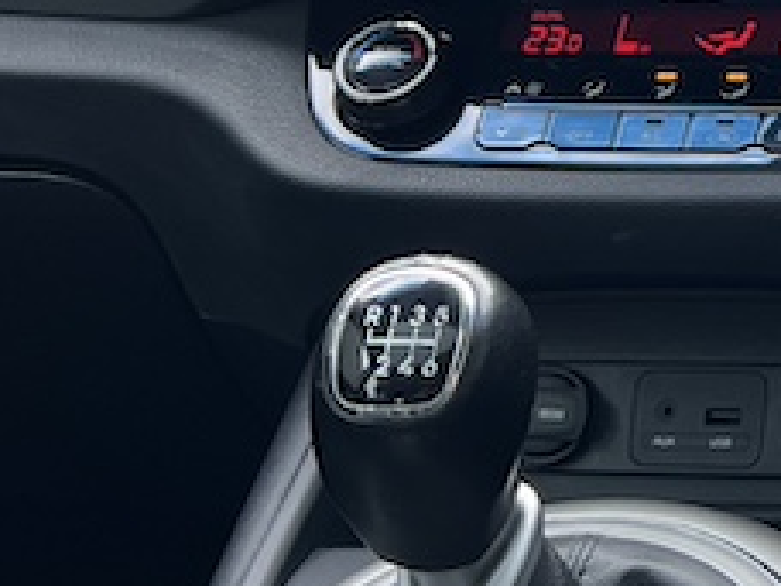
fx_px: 2572
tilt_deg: -10.6
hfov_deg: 15.4
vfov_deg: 12.5
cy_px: -223
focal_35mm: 114
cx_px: 1295
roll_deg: +1.1
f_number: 1.5
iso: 32
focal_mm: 5.7
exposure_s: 1/134
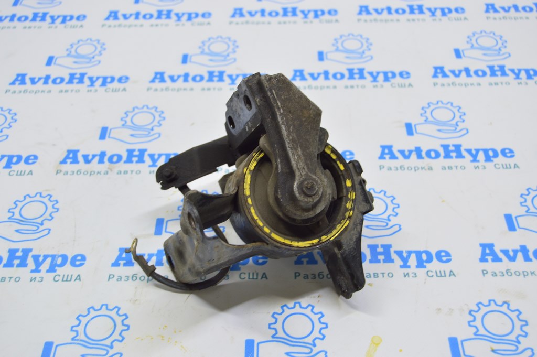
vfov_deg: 28.0
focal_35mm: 48
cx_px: 268
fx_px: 715
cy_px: 178
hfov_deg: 41.1
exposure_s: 1/20
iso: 400
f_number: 5.6
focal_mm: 32
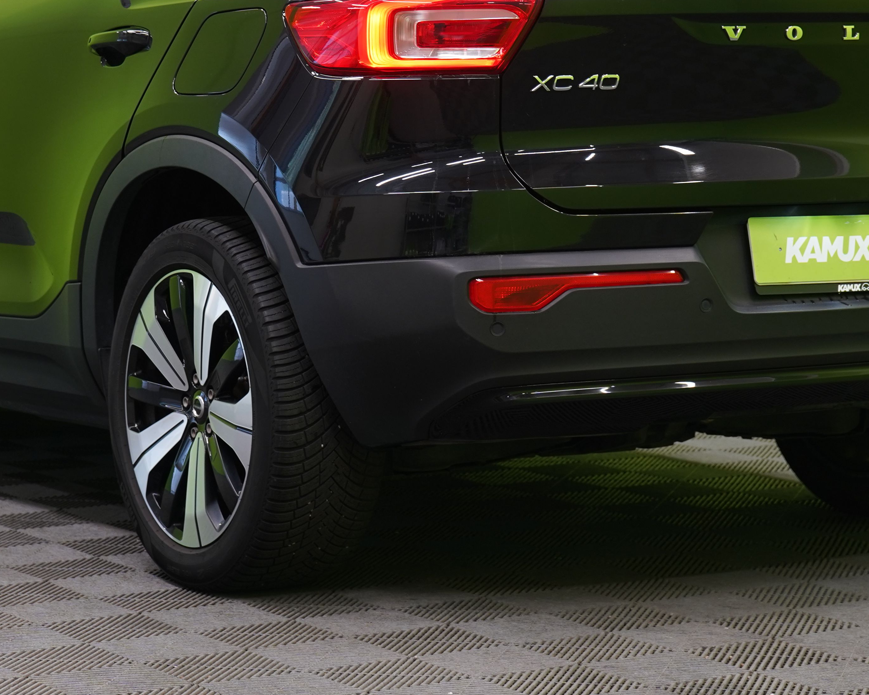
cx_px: 392
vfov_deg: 13.9
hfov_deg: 17.5
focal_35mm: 110
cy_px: 104
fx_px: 2829
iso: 400
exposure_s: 1/25
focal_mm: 54
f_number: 5
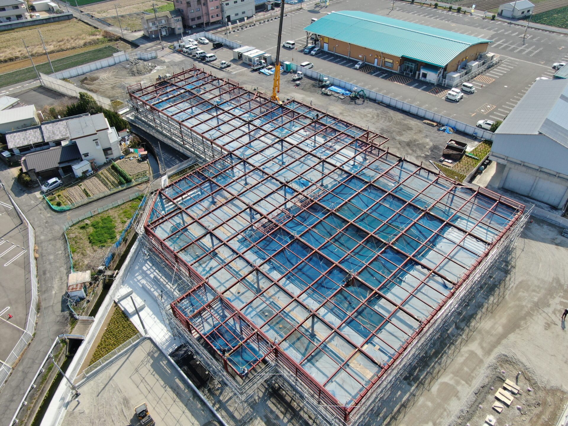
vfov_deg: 56.8
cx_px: 284
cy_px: 213
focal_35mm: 24
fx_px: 394
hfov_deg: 71.6
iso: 110
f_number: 2.8
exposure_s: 1/800
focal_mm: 4.39
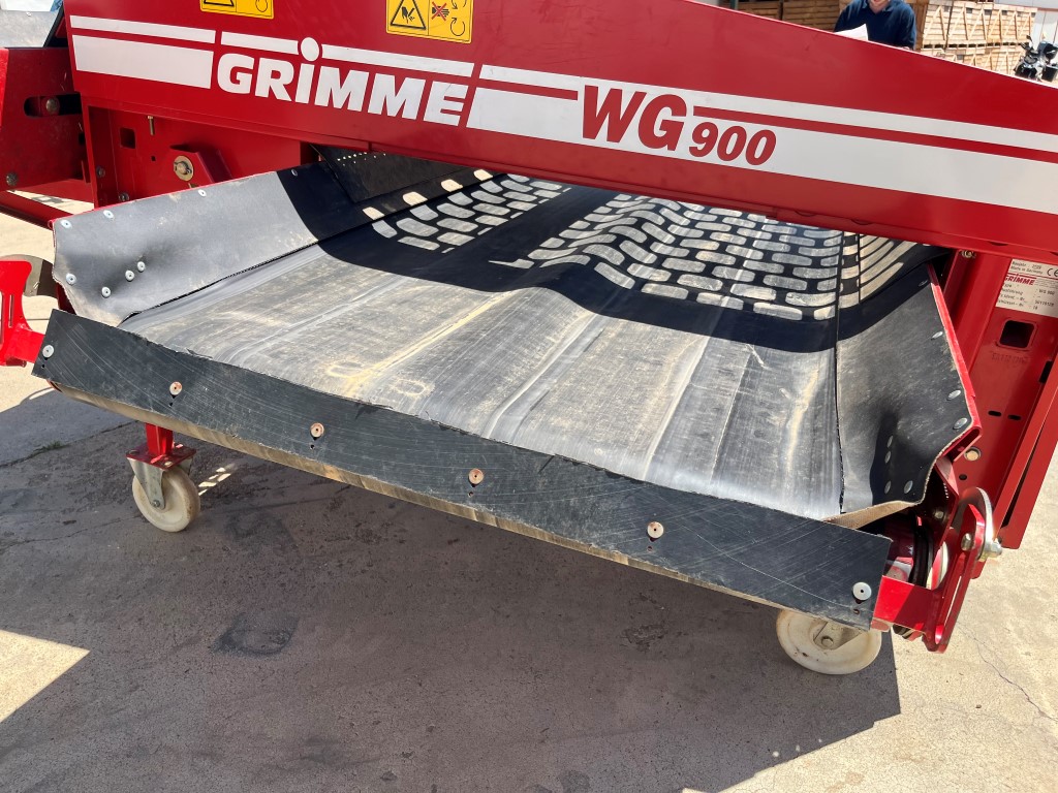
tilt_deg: -24.1
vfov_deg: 53.1
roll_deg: +1.6
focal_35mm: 26
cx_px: 529
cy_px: 396
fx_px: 795
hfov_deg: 67.3
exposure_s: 1/1600
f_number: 1.6
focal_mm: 5.1
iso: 50
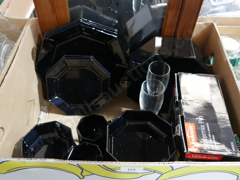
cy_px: 89
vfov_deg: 43.0
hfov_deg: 55.3
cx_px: 117
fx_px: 229
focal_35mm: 33
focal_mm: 16
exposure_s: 1/60
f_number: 3.6
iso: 3200
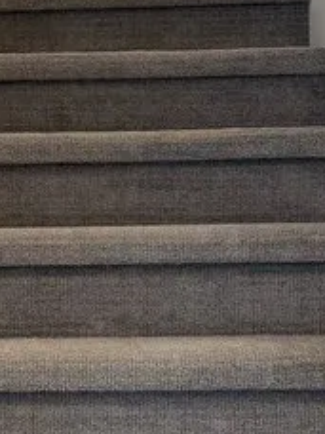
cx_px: 38
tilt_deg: +0.5
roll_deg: +1.2
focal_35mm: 108
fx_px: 1352
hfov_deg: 13.6
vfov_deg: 18.2
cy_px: 196
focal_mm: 6.76
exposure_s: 1/120
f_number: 1.78
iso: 200
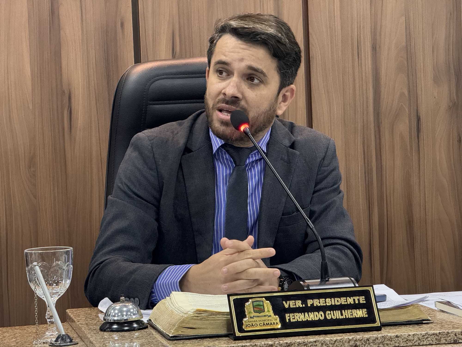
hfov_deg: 16.4
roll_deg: +2.1
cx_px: 231
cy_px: 174
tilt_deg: -2.7
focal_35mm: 120
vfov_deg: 12.3
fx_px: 1602
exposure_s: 1/60
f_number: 2.8
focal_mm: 15.66
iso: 640
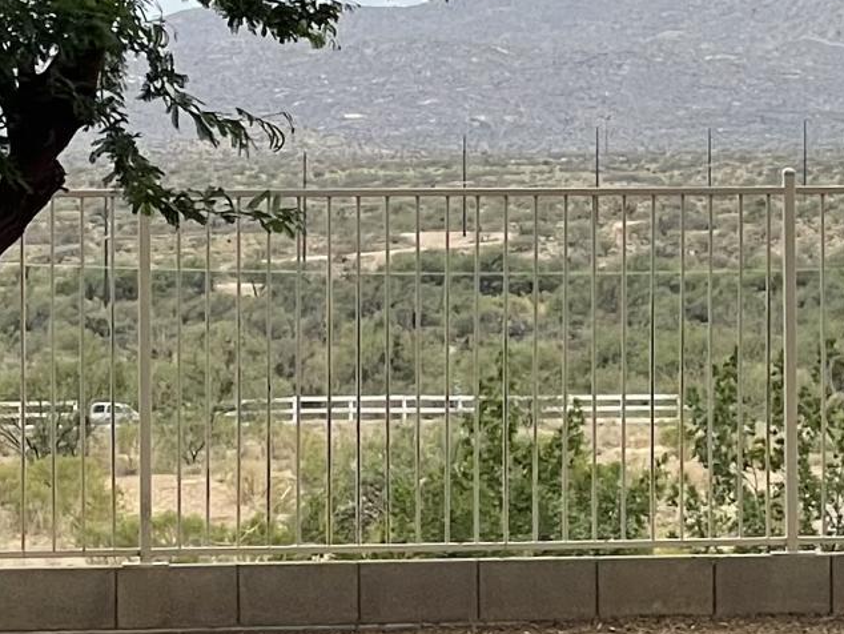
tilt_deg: -0.2
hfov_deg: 8.0
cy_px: 305
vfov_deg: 6.0
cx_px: 994
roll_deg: +0.5
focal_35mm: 246
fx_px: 6000
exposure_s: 1/666
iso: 25
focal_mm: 6
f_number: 2
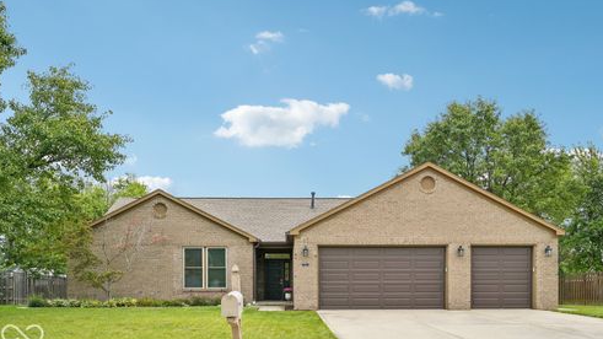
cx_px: 302
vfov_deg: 36.7
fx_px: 512
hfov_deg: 61.0
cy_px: 162
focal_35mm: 32
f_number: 8
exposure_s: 1/125
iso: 100
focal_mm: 30
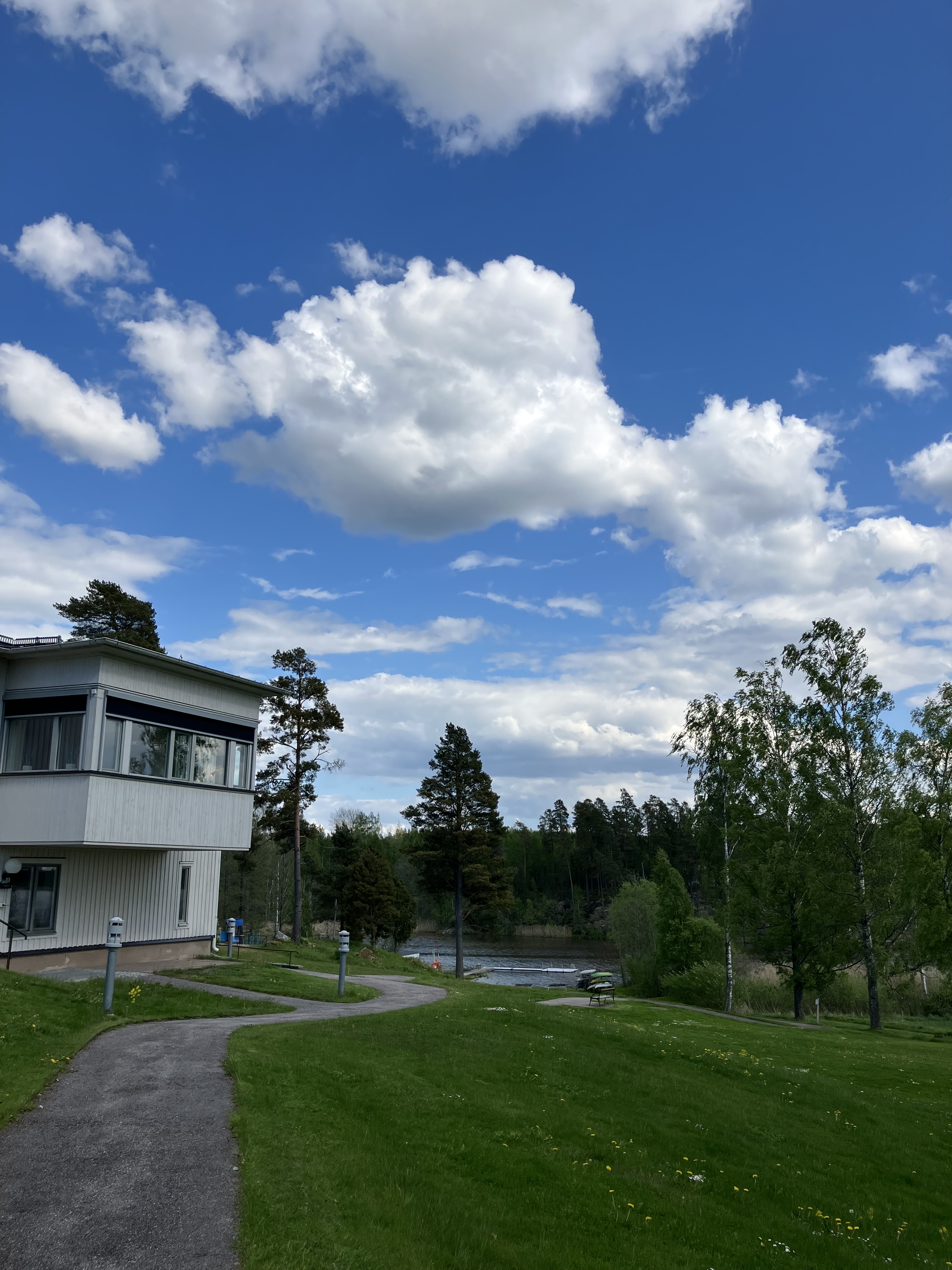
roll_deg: +0.2
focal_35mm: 28
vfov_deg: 63.4
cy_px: 635
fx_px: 1027
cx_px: 476
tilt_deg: +14.6
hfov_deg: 49.7
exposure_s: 1/2433
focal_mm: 3.99
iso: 32
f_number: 1.8
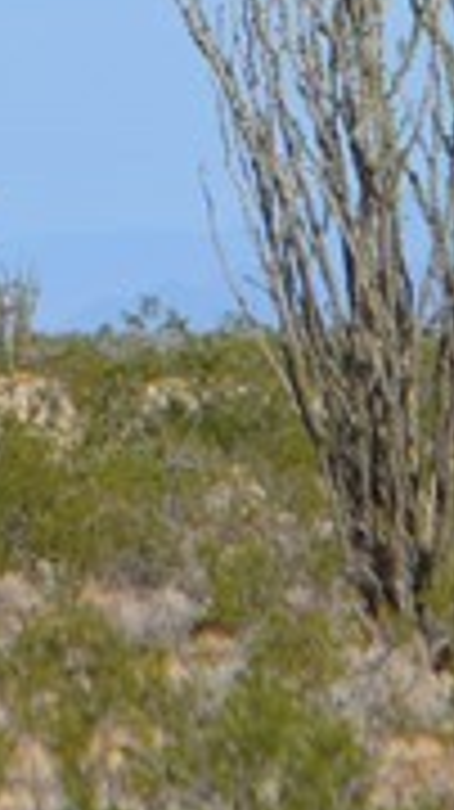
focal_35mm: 522
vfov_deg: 4.1
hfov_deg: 2.3
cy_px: 72
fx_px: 11196
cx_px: 36
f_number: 7.1
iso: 400
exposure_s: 1/1600
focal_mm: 55
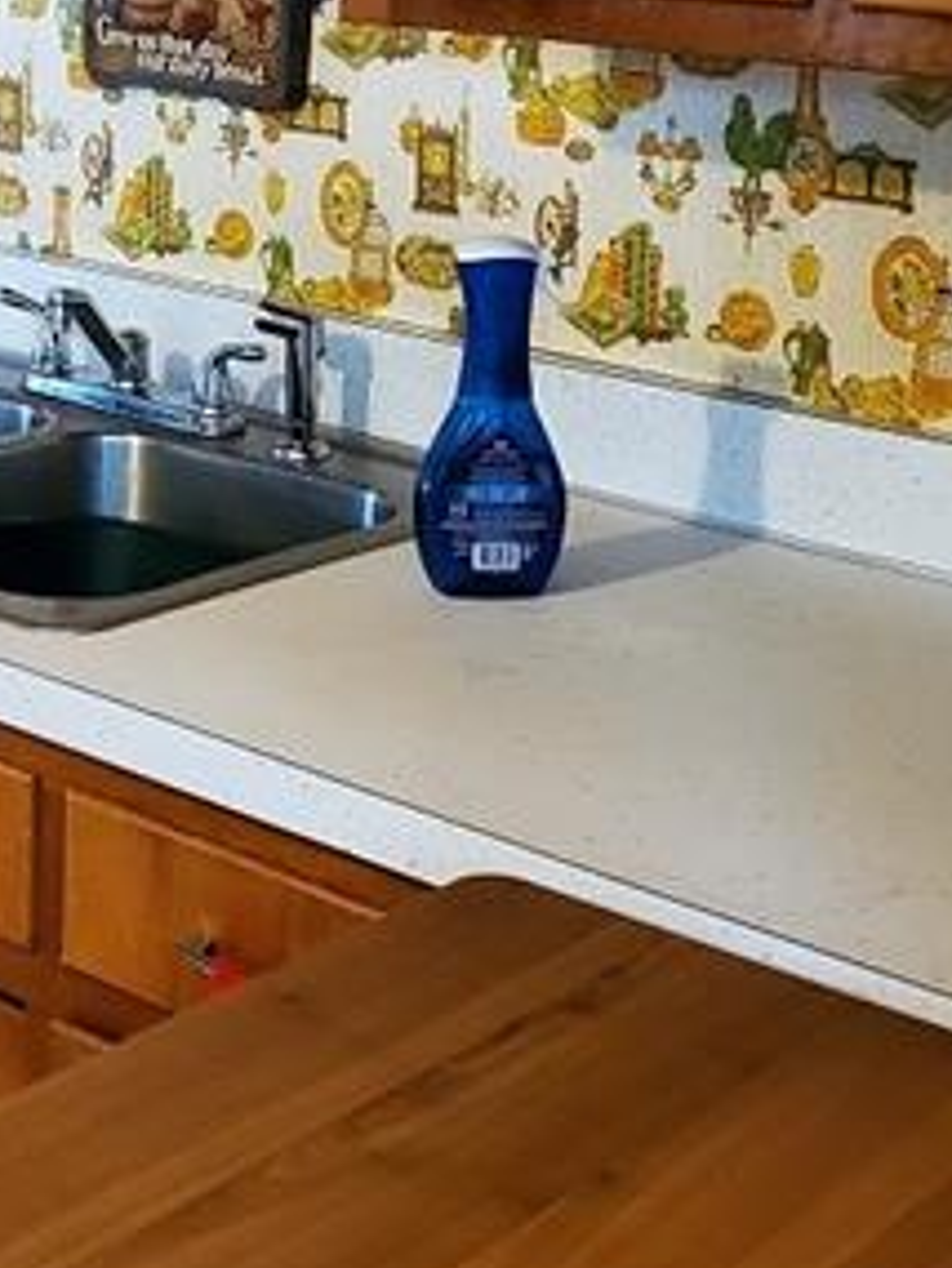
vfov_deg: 26.8
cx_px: 102
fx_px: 2565
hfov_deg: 20.6
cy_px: 125
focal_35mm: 70
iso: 640
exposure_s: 1/39
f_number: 1.5
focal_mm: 4.3
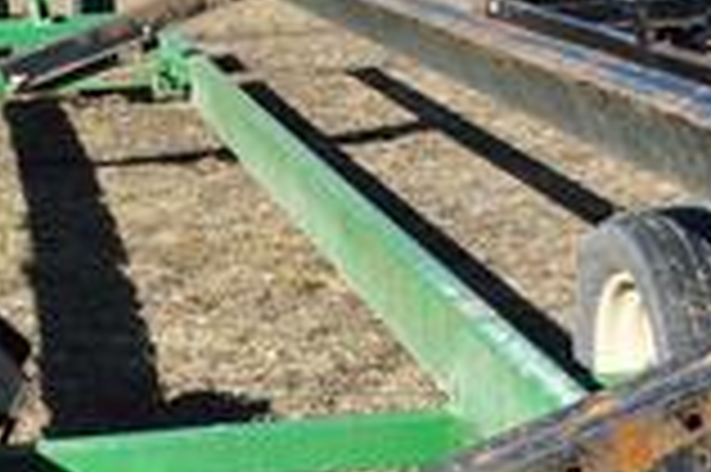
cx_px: 274
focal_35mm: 93
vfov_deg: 14.6
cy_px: 330
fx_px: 1835
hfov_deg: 21.9
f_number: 13
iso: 800
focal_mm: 18
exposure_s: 1/800
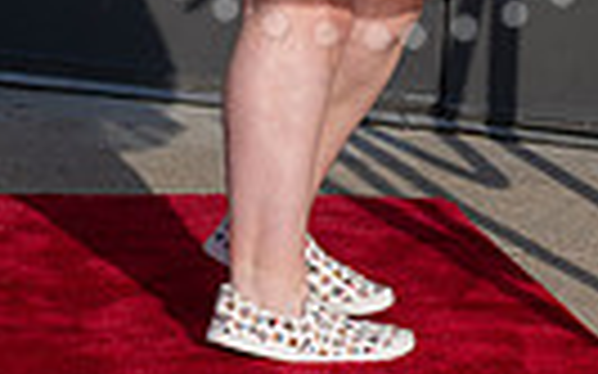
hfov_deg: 7.0
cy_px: -379
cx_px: 378
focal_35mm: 301
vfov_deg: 4.3
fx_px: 4903
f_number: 5
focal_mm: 87
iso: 320
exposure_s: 1/2000
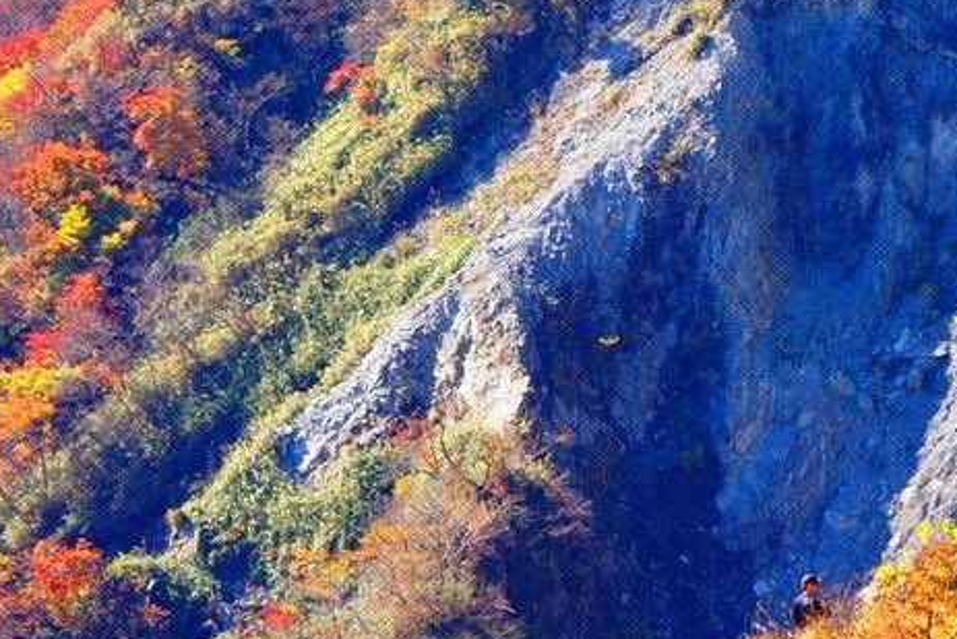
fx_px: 10530
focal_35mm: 396
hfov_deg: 5.2
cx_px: 789
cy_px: 483
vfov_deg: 3.5
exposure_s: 1/250
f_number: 11
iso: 400
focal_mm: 150
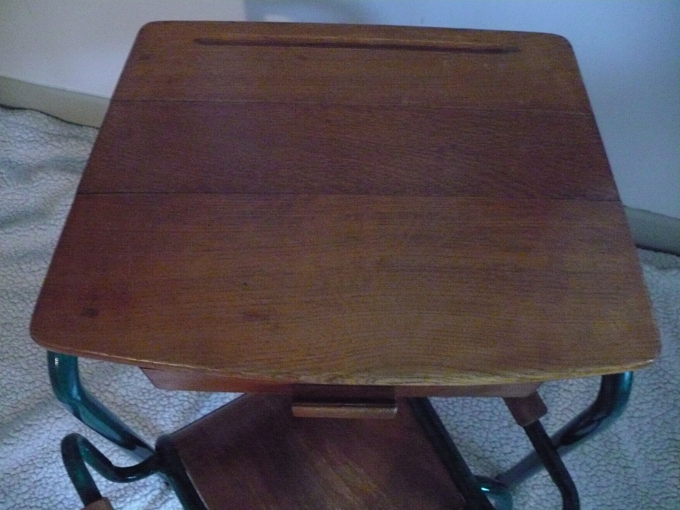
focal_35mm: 37
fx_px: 727
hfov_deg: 50.1
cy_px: 255
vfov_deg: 38.7
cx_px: 340
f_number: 2.8
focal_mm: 6.1
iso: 800
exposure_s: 1/8
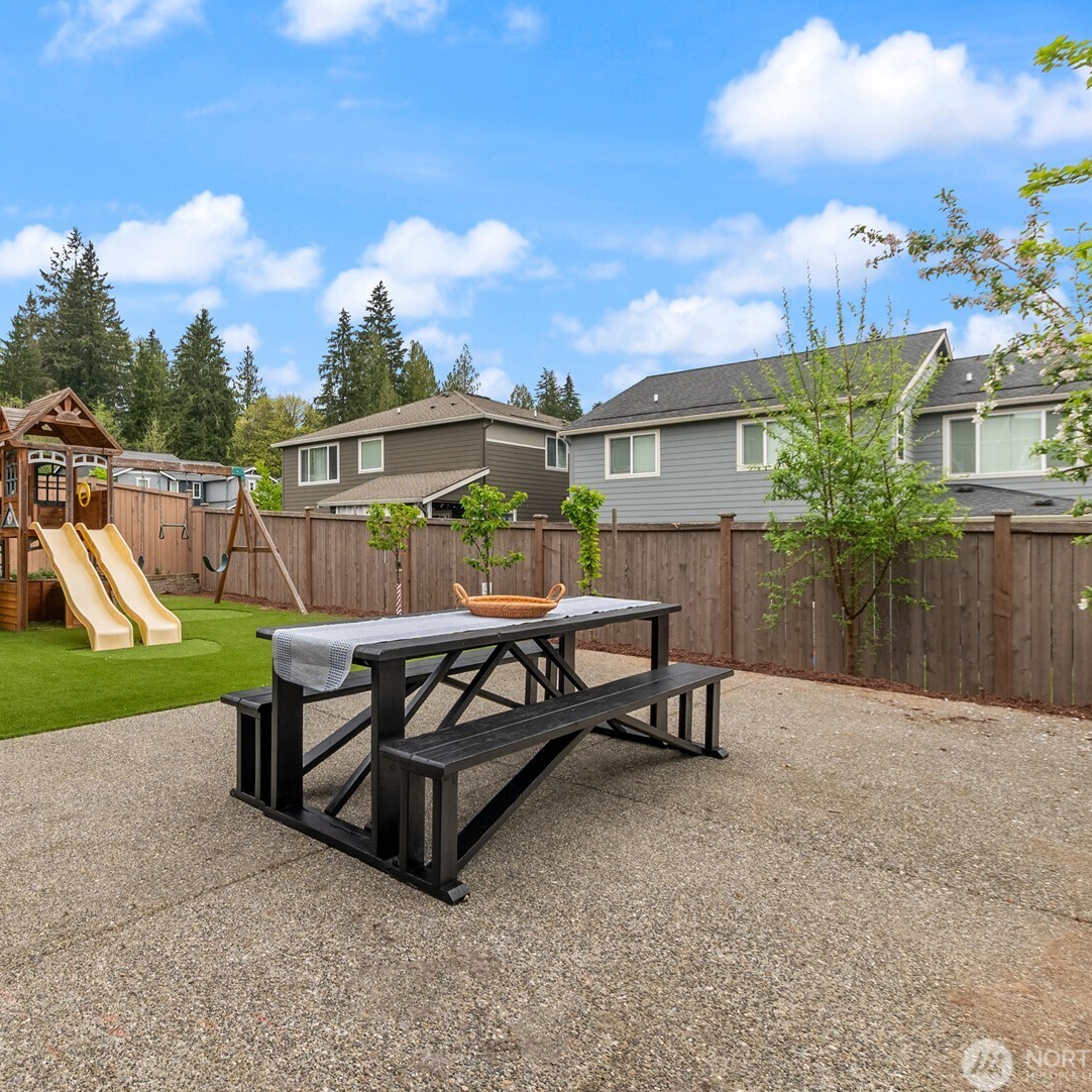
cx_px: 352
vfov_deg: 74.8
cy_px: 532
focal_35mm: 20
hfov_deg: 72.3
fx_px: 714
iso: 100
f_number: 9
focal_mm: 10
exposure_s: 1/8
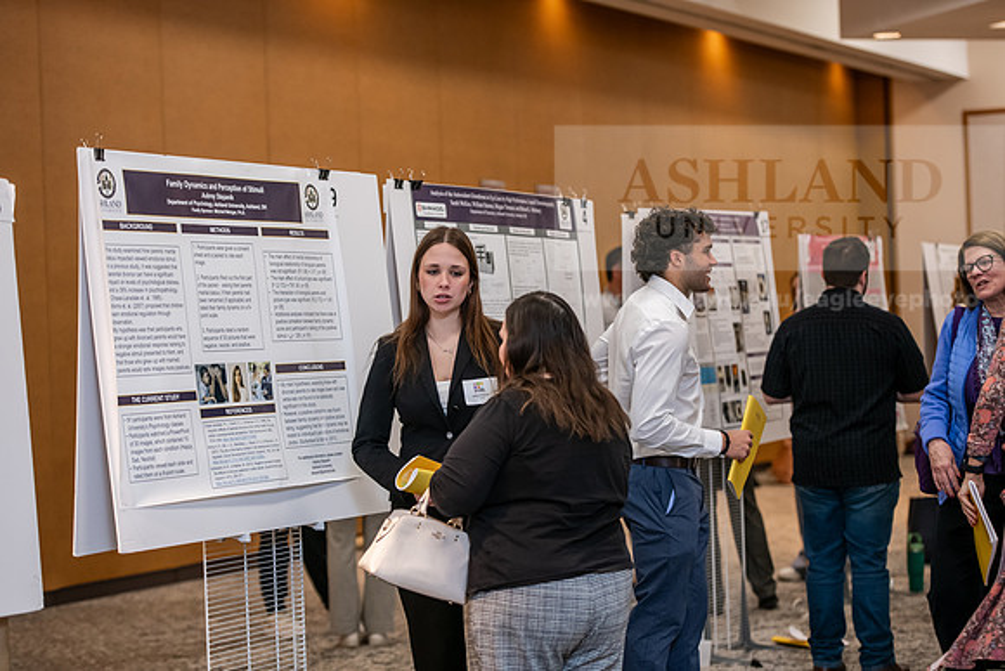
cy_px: 336
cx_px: 502
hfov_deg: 22.6
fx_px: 2513
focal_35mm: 90
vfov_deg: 15.2
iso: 1600
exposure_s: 1/200
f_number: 3.2
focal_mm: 90
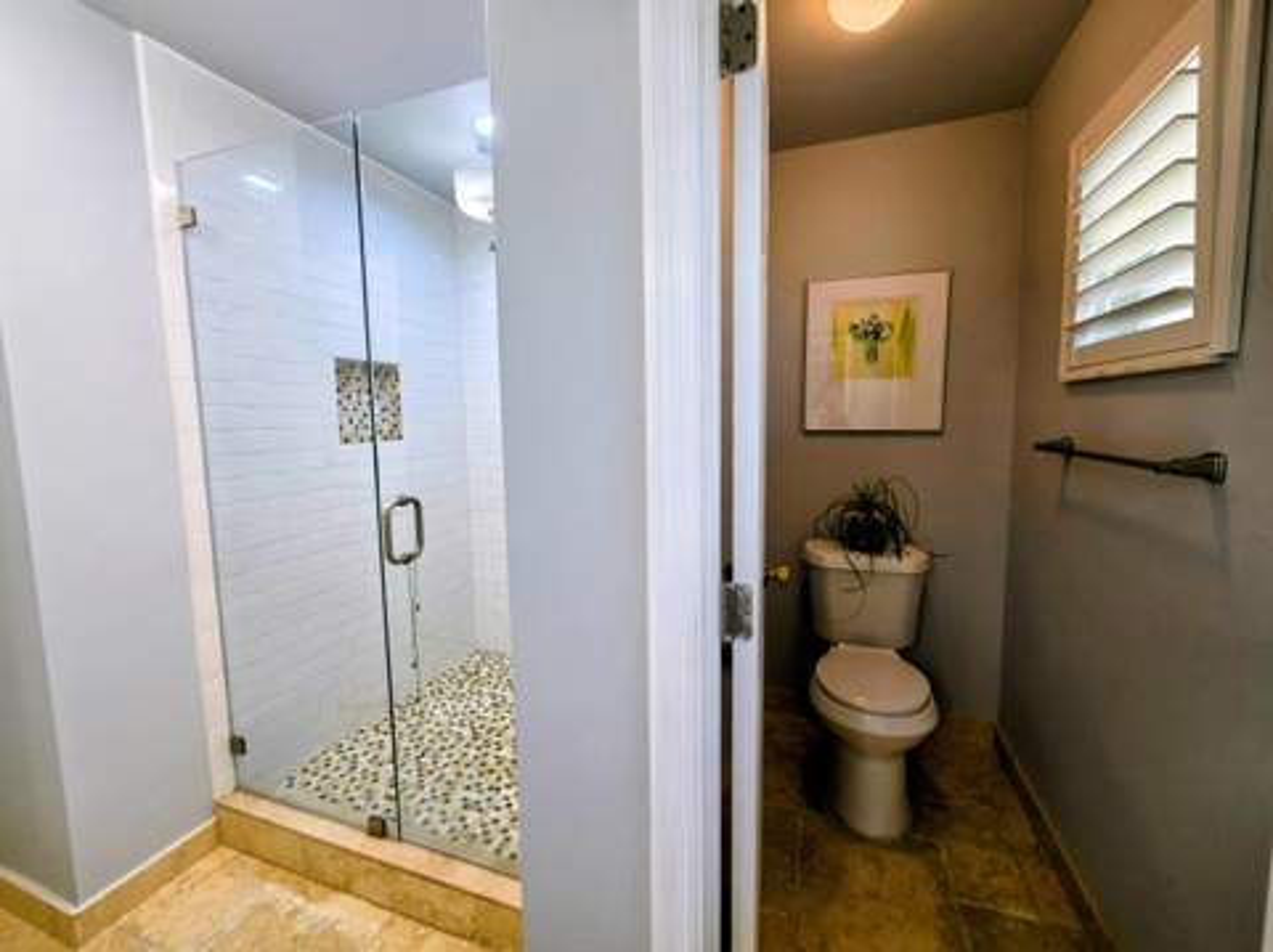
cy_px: 476
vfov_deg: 89.8
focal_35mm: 13
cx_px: 636
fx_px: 478
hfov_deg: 106.2
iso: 160
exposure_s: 1/120
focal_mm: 2.2
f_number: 1.9
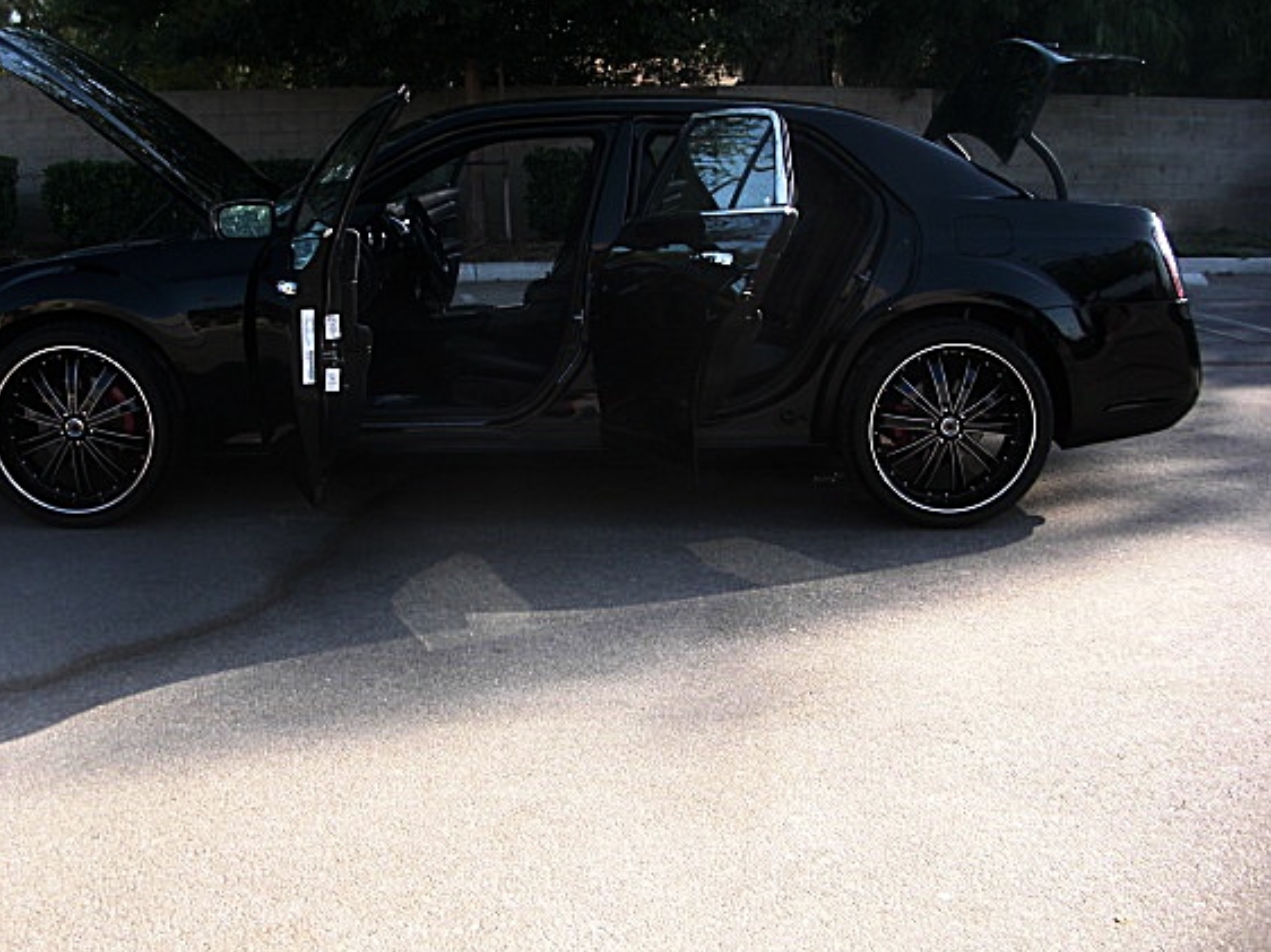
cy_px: 418
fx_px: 1505
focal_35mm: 41
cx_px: 554
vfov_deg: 35.1
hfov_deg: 45.7
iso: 50
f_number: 2.8
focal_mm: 6.3
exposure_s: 1/160
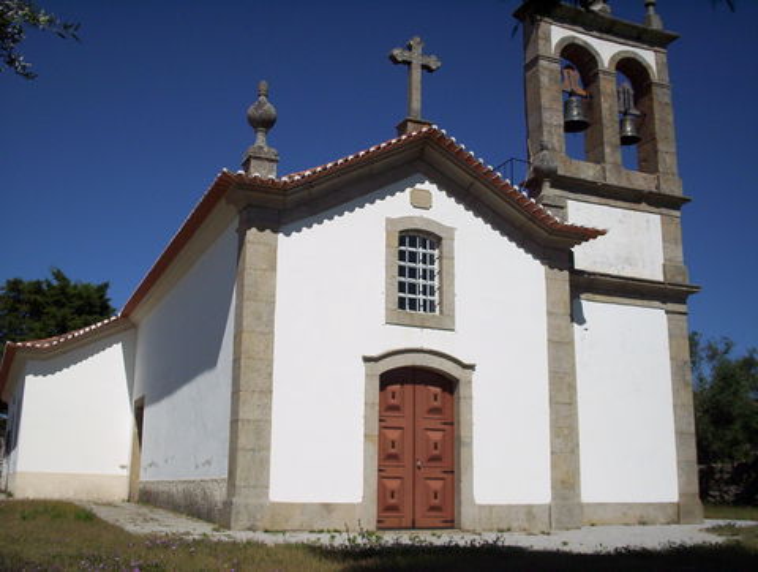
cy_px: 286
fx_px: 834
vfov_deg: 37.8
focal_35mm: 38
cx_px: 379
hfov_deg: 48.9
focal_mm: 4.99
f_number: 4.5
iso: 100
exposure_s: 1/2000
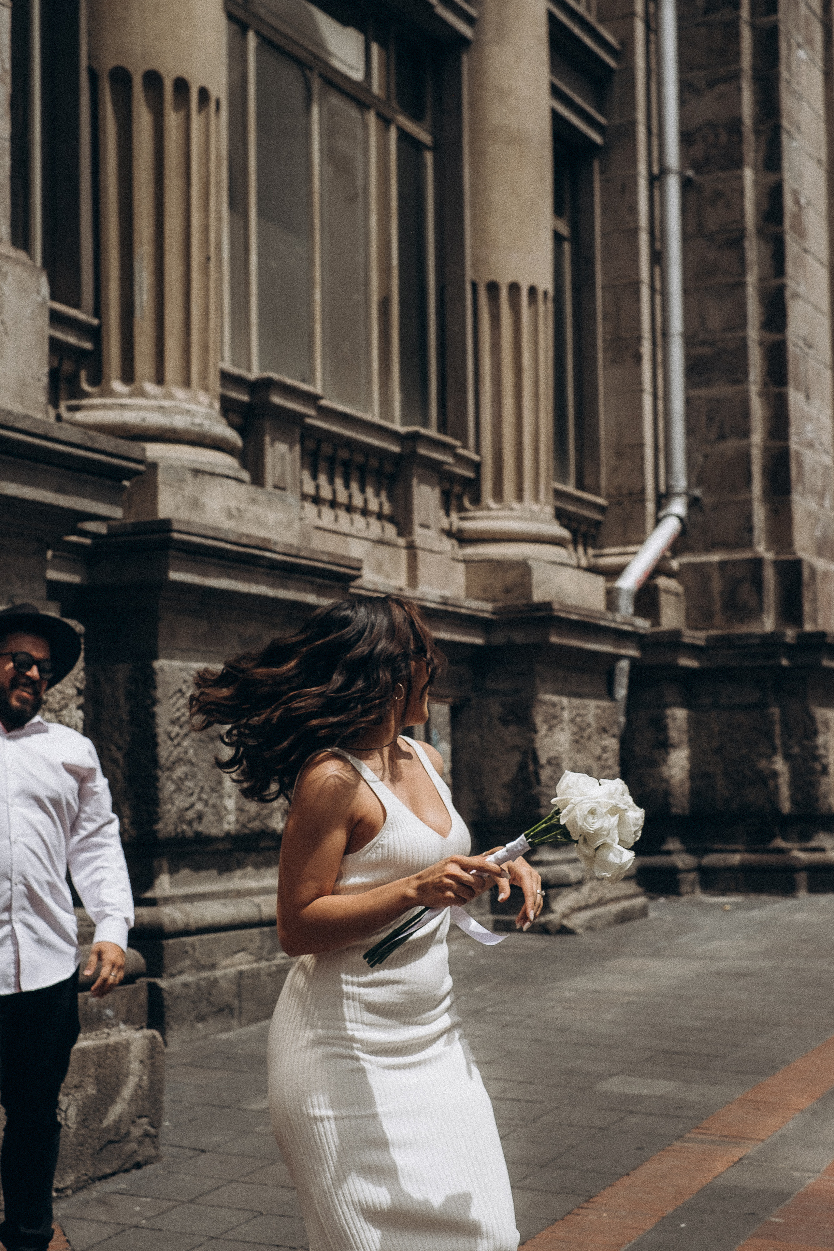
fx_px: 1842
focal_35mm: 53
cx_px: 417
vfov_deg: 37.5
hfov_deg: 25.5
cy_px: 626
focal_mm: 35
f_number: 4.5
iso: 200
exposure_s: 1/2000
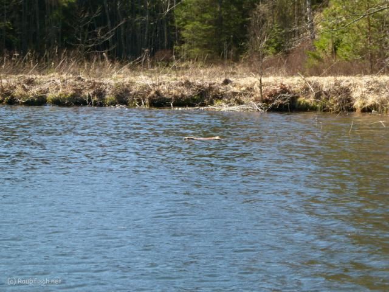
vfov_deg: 11.8
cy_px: 146
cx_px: 194
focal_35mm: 126
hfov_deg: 15.6
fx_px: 1416
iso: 125
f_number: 4
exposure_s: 1/320
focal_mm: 22.6
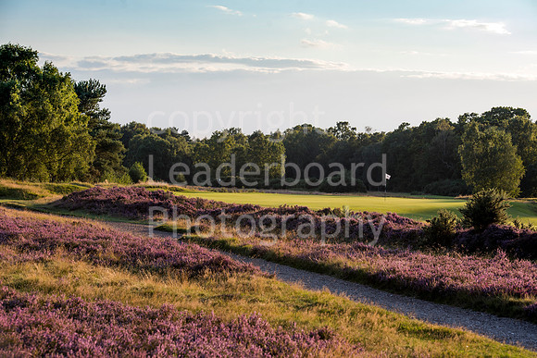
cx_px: 268
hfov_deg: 20.8
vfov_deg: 14.0
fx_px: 1462
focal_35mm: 98
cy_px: 179
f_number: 7.1
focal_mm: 98
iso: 200
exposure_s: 1/320
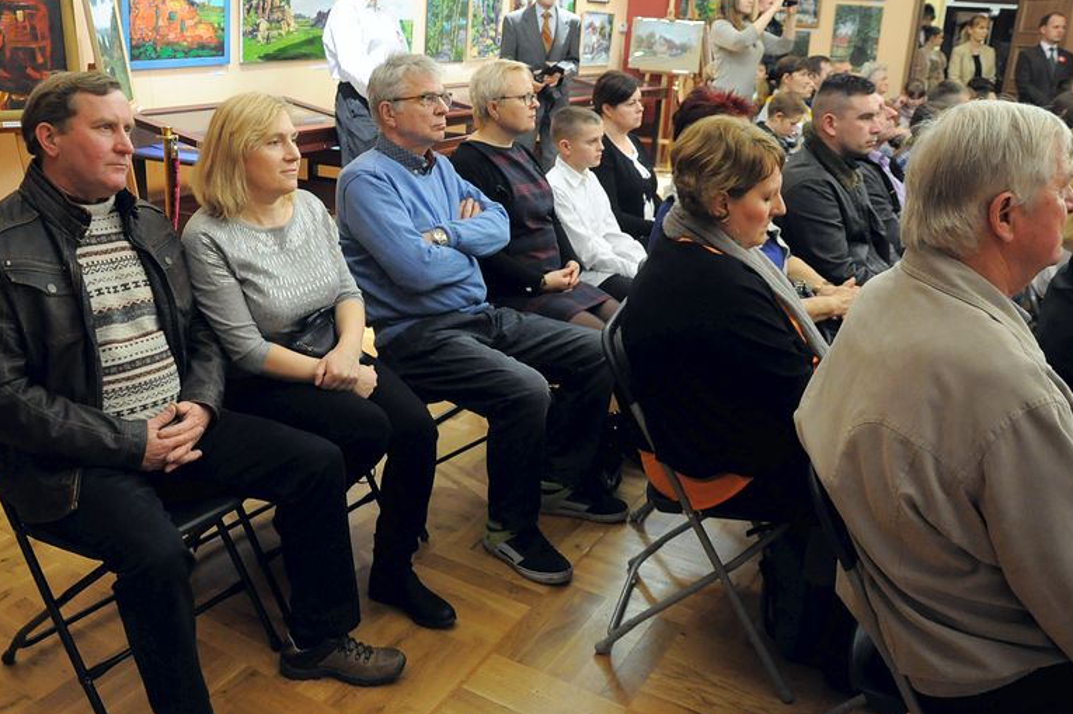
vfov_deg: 43.5
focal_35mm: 30
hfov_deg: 61.9
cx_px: 497
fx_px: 894
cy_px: 322
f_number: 4.5
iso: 2500
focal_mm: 18
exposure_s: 1/80
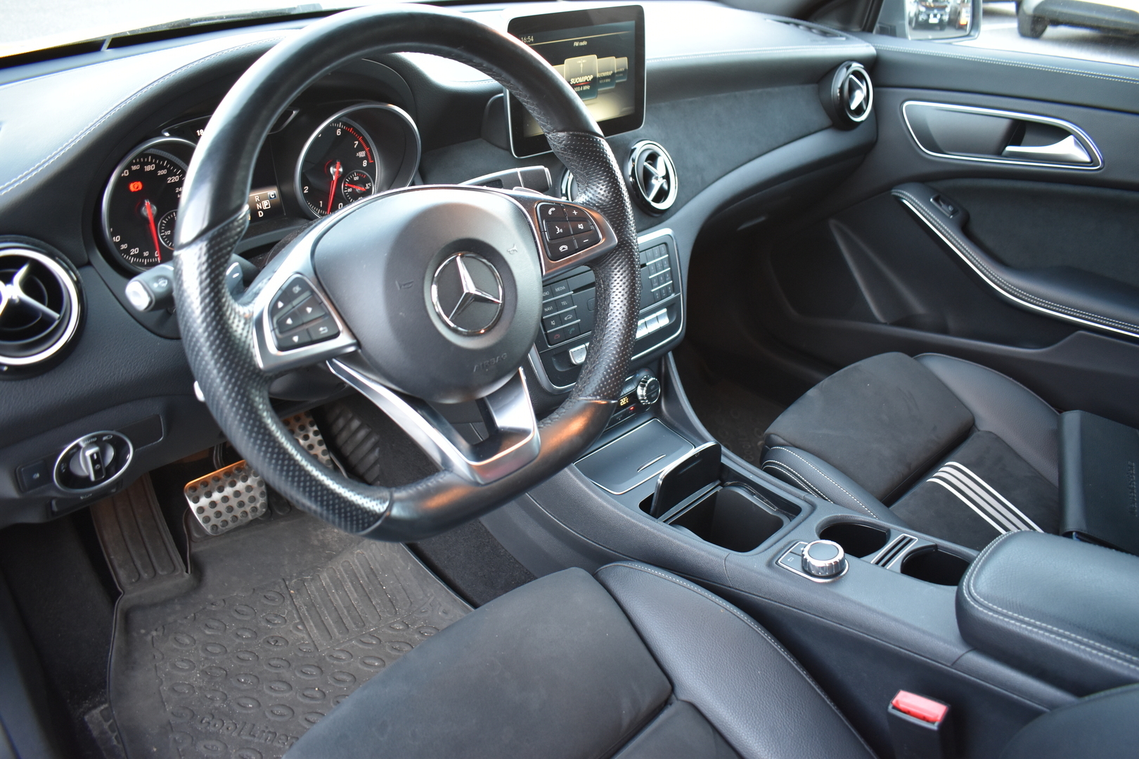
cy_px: 380
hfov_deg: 67.4
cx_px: 570
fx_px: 854
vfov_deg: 47.9
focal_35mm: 27
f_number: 4
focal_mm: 18
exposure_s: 1/60
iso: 800
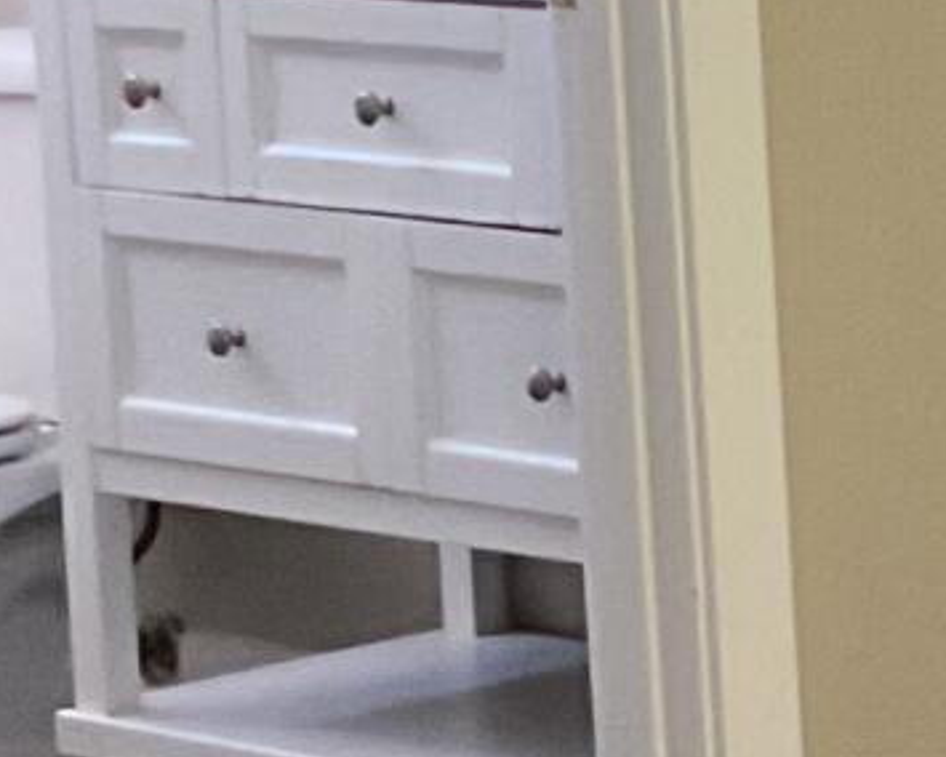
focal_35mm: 239
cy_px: 664
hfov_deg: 8.0
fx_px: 6692
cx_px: 1170
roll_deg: +2.3
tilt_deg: -11.1
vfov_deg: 6.5
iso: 200
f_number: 1.8
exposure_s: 1/40
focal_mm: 3
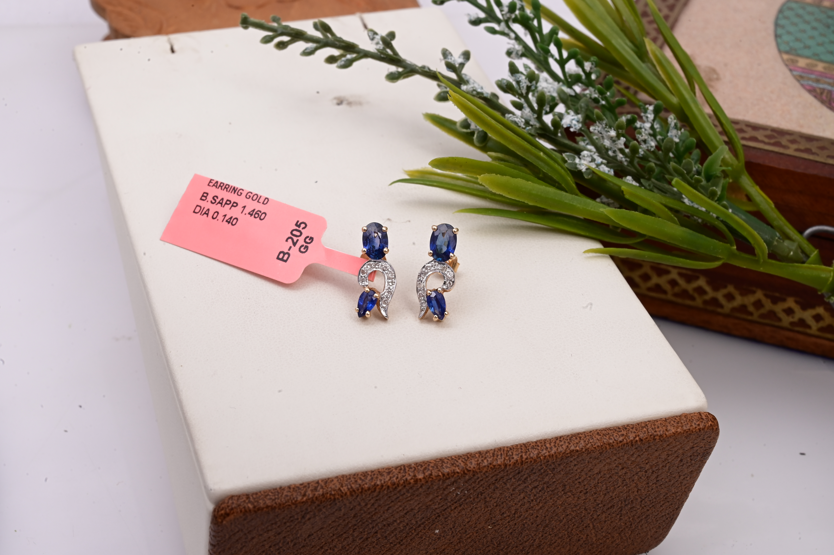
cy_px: 278
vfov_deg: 19.4
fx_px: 1621
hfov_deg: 28.9
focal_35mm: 70
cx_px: 417
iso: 640
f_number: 22
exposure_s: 1/100
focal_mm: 70
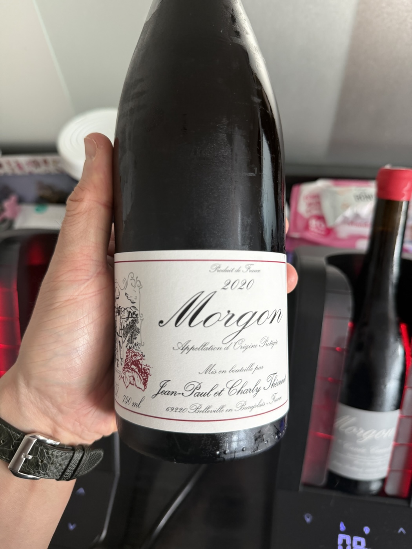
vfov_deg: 71.6
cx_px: 206
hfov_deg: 56.8
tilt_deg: -54.5
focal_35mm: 24
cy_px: 274
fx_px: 381
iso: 160
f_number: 1.78
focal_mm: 6.76
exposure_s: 1/50
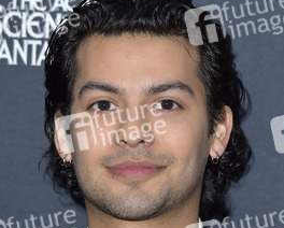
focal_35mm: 142
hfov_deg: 13.5
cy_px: 182
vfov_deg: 10.9
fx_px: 1195
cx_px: 143
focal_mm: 100
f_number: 6.3
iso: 250
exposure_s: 1/250
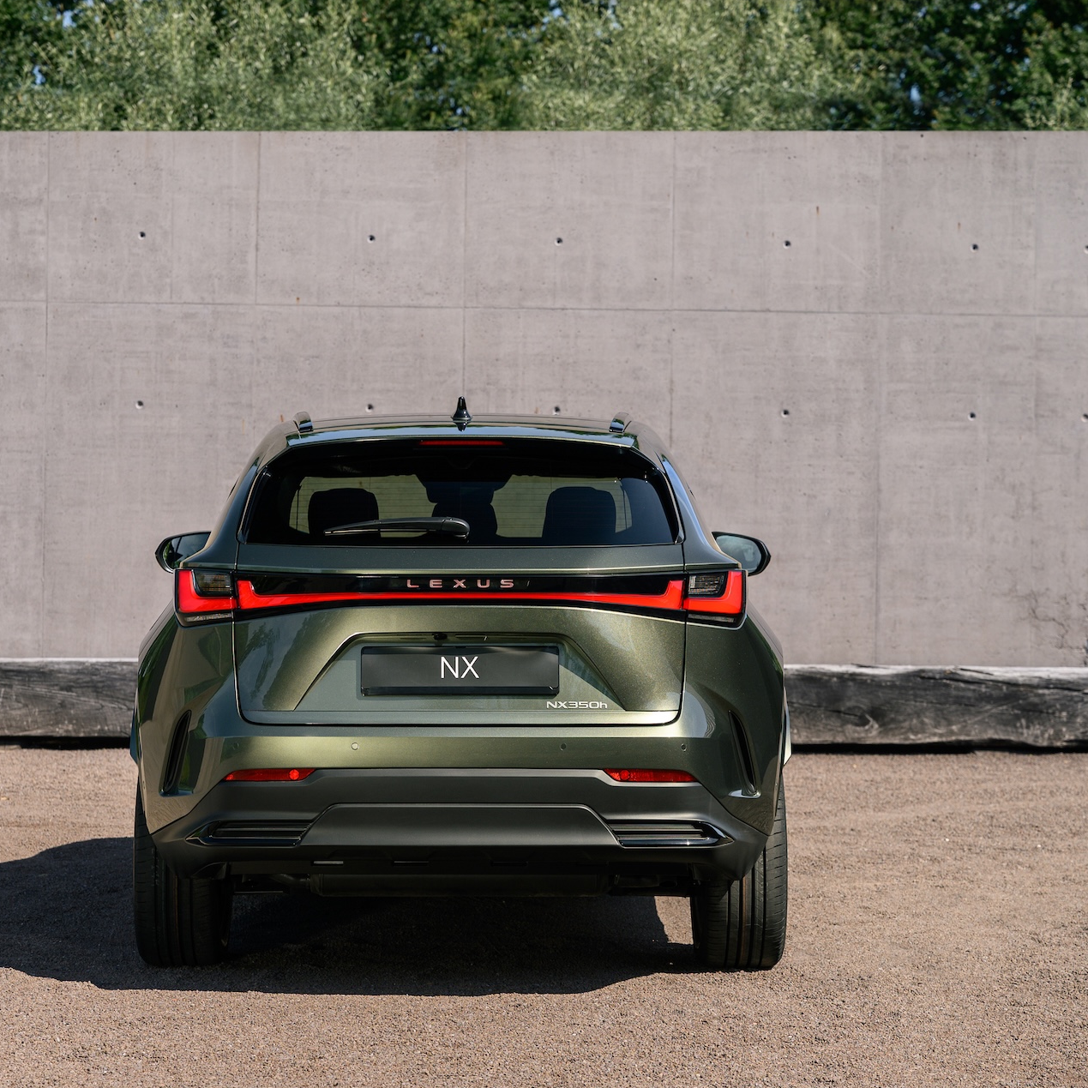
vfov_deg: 19.3
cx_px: 460
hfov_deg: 19.3
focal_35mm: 90
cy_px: 544
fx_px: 3200
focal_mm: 70
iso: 160
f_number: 5
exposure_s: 1/640
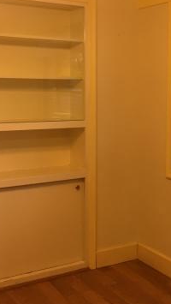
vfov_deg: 36.5
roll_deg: -0.8
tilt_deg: -5.6
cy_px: 132
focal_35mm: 57
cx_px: 152
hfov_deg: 20.7
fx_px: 459
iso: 50
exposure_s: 1/30
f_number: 2.2
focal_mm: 4.15
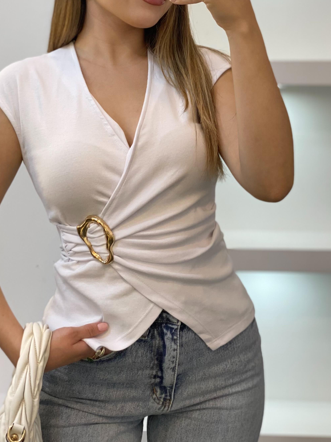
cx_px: 120
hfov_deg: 18.6
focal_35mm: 79
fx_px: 1007
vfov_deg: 24.5
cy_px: 124
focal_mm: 6
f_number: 2
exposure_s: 1/100
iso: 80
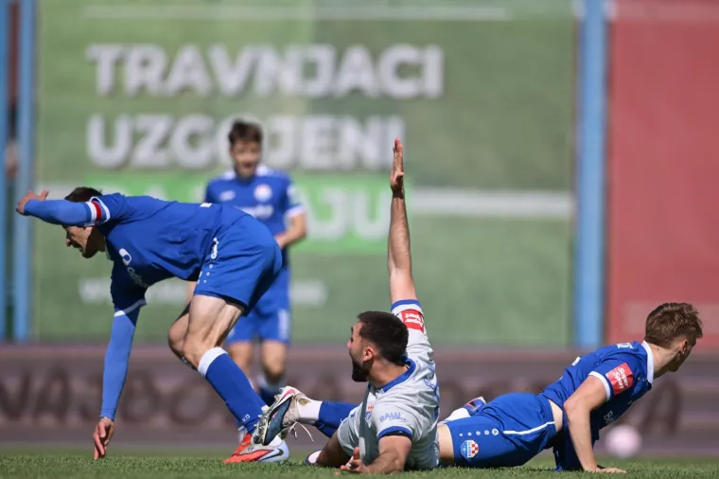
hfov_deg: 5.2
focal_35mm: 400
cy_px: 240
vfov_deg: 3.4
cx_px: 360
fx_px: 7985
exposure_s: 1/3200
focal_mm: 400
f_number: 2.8
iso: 100
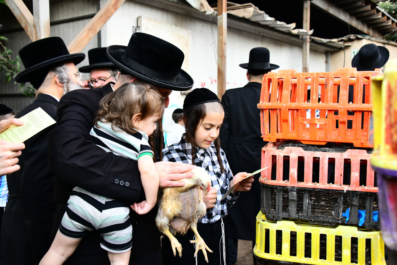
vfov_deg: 35.0
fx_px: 419
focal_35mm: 38
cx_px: 198
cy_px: 132
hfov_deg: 50.7
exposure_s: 1/160
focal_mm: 38
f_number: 5.6
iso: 4000
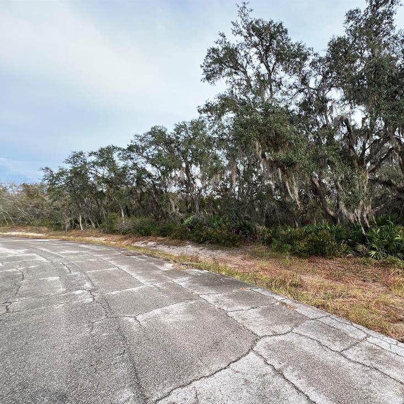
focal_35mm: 16
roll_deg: +2.0
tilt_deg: +0.6
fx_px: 211
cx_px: 269
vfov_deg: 87.4
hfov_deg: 84.5
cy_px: 209
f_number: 1.8
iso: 32
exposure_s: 1/323
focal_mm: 1.57
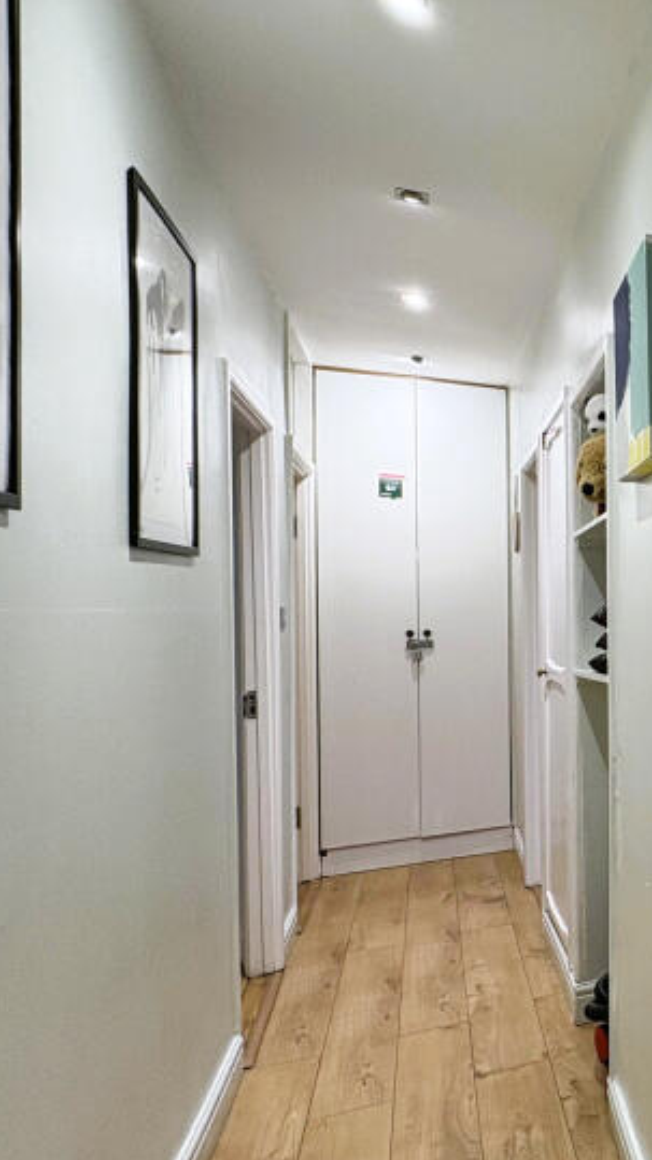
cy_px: 598
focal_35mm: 29
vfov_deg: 66.1
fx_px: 892
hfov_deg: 28.7
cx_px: 938
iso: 125
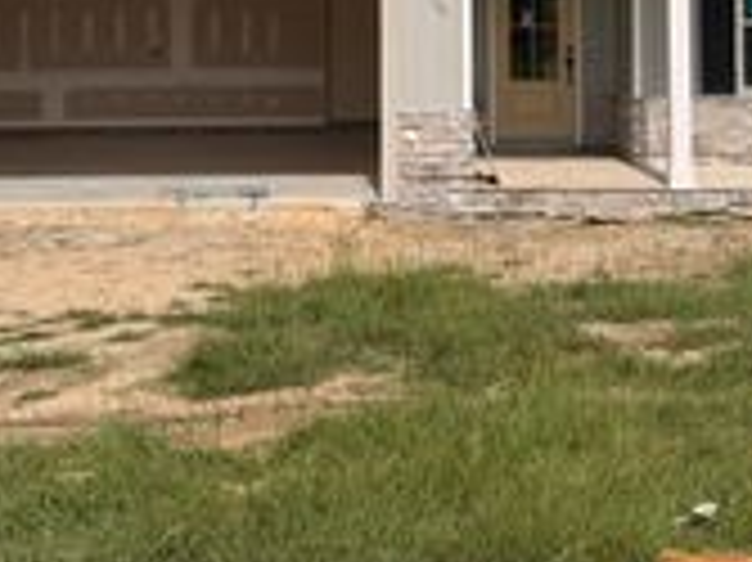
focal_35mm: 72
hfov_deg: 27.0
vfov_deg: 19.5
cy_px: -65
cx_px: 432
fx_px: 1563
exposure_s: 1/11905
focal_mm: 6.76
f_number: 1.78
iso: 80
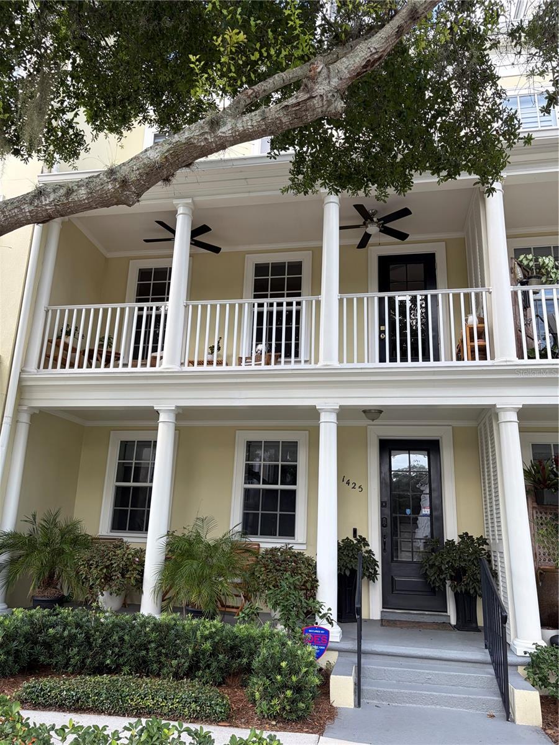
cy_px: 372
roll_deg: -2.0
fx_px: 560
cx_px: 280
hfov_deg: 53.1
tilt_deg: +15.4
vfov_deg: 67.3
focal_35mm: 26
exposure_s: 1/240
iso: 40
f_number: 1.6
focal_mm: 5.96
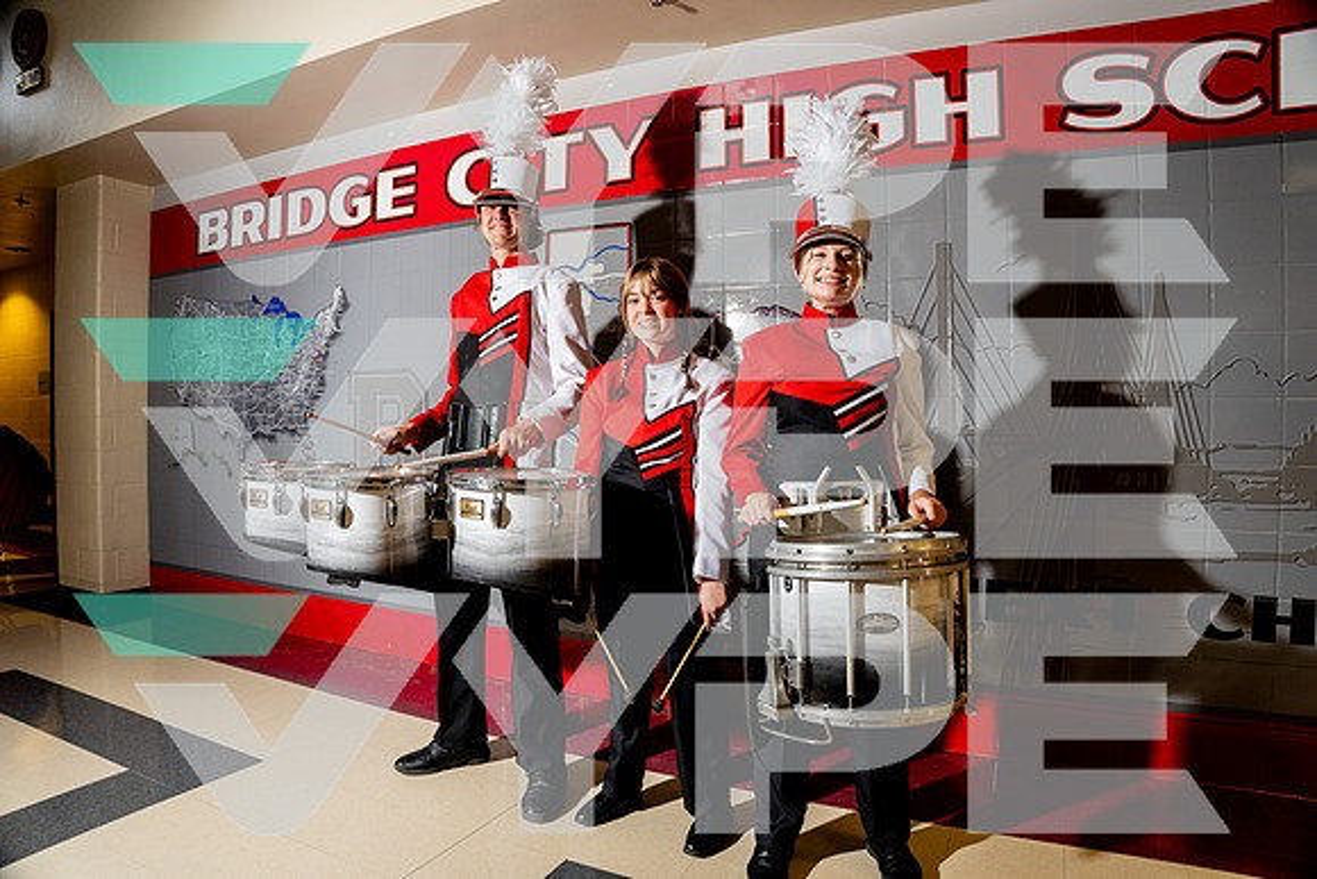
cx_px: 658
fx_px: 768
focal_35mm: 21
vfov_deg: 59.5
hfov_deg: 81.2
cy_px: 440
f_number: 5.6
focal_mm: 21
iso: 2000
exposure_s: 1/250
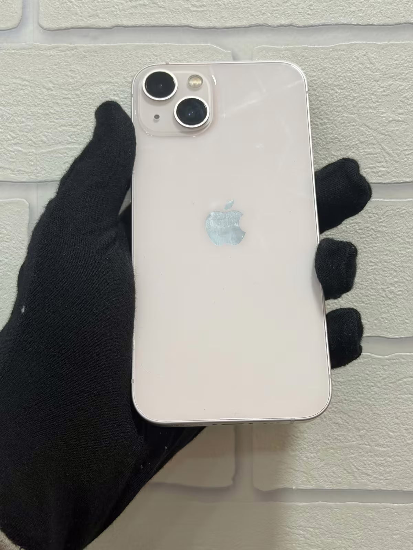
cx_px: 206
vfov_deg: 39.7
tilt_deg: -1.5
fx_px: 764
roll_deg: +0.3
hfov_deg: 30.3
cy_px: 275
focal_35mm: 48
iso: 50
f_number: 1.78
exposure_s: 1/50
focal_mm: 6.76
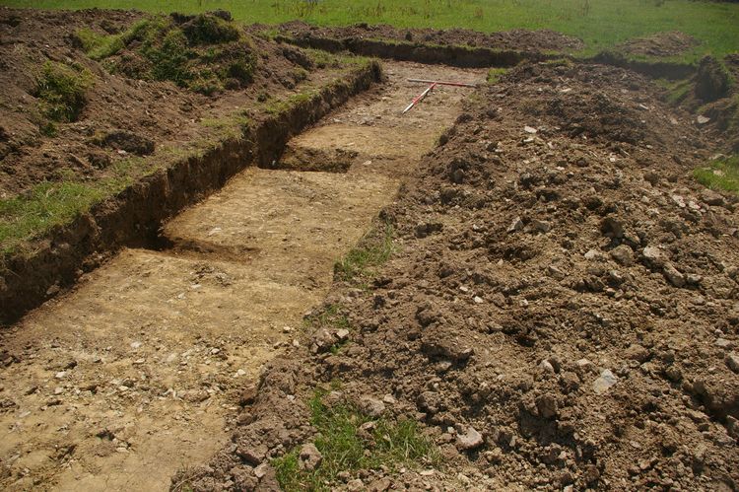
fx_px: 554
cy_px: 246
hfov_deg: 67.4
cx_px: 370
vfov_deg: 47.9
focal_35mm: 27
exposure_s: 1/250
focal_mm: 18
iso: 200
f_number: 11
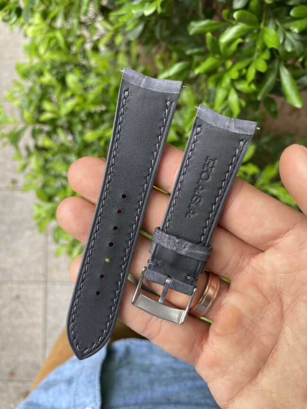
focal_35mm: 25
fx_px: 296
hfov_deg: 54.9
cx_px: 154
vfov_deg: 69.4
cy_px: 204
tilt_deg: -82.7
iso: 40
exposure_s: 1/122
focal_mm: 4.25
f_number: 1.8
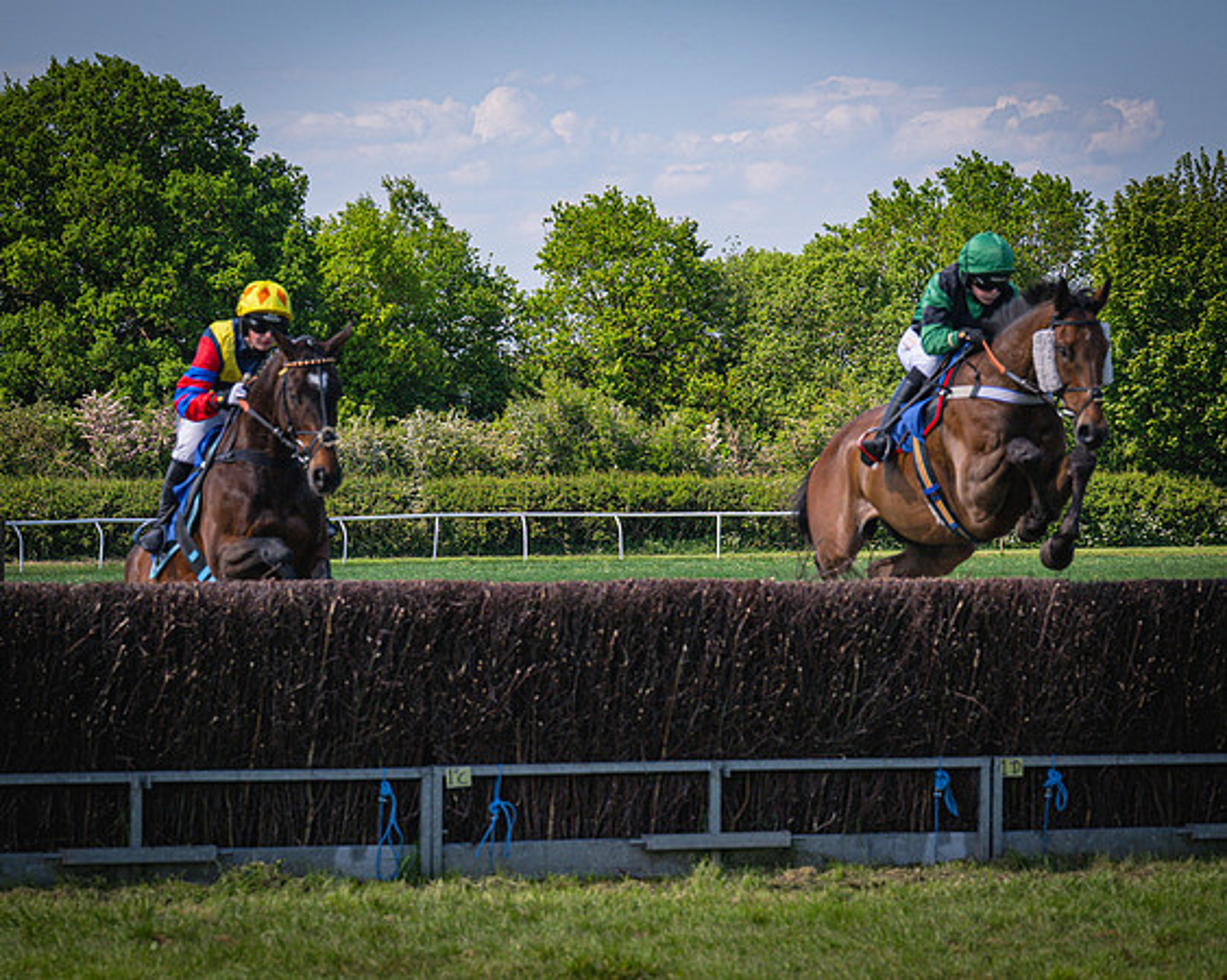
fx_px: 5583
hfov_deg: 12.5
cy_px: 507
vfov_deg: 10.0
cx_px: 567
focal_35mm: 154
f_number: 5
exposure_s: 1/2000
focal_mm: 84
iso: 400
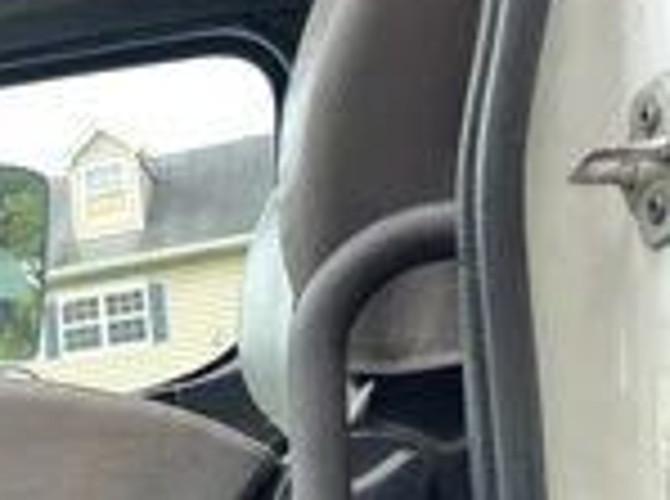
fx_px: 1352
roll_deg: +2.5
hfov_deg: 24.1
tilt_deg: +7.4
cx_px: -225
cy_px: 536
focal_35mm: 70
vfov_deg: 20.1
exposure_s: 1/122
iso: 50
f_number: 1.6
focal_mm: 5.1
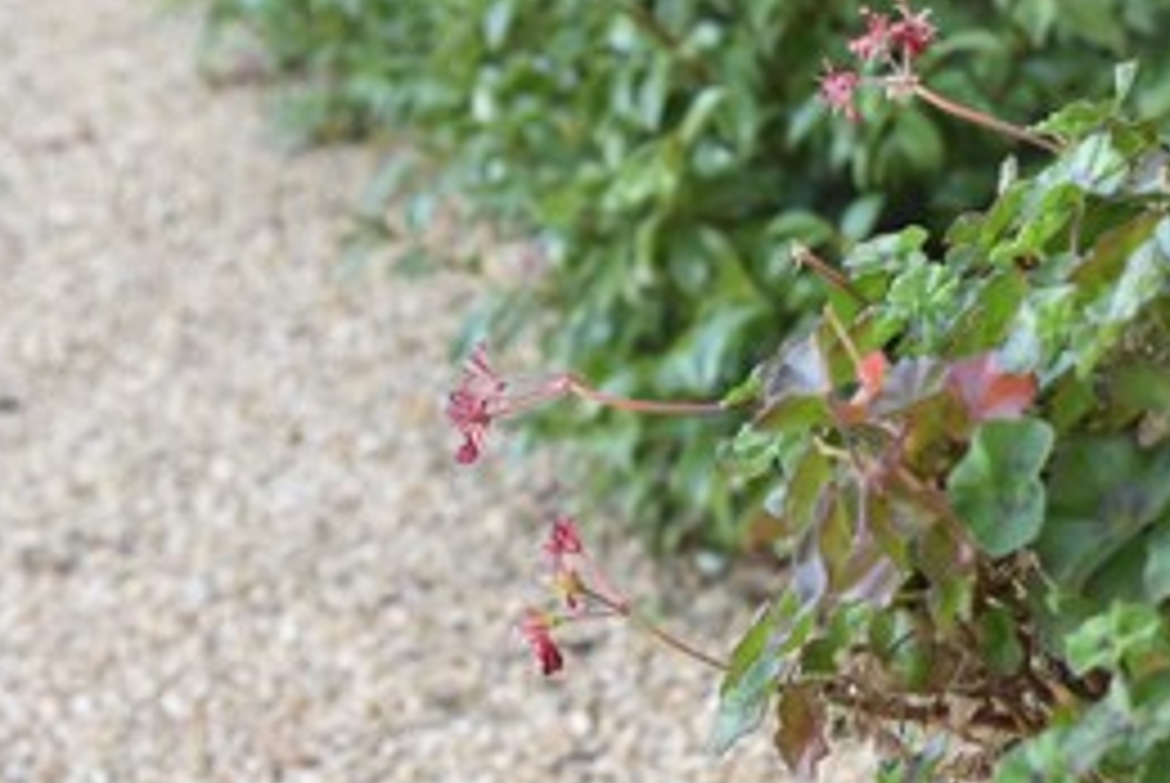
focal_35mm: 118
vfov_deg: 11.6
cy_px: 74
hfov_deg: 16.7
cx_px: 1314
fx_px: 3839
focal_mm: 48
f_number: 5.6
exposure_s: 1/125
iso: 800
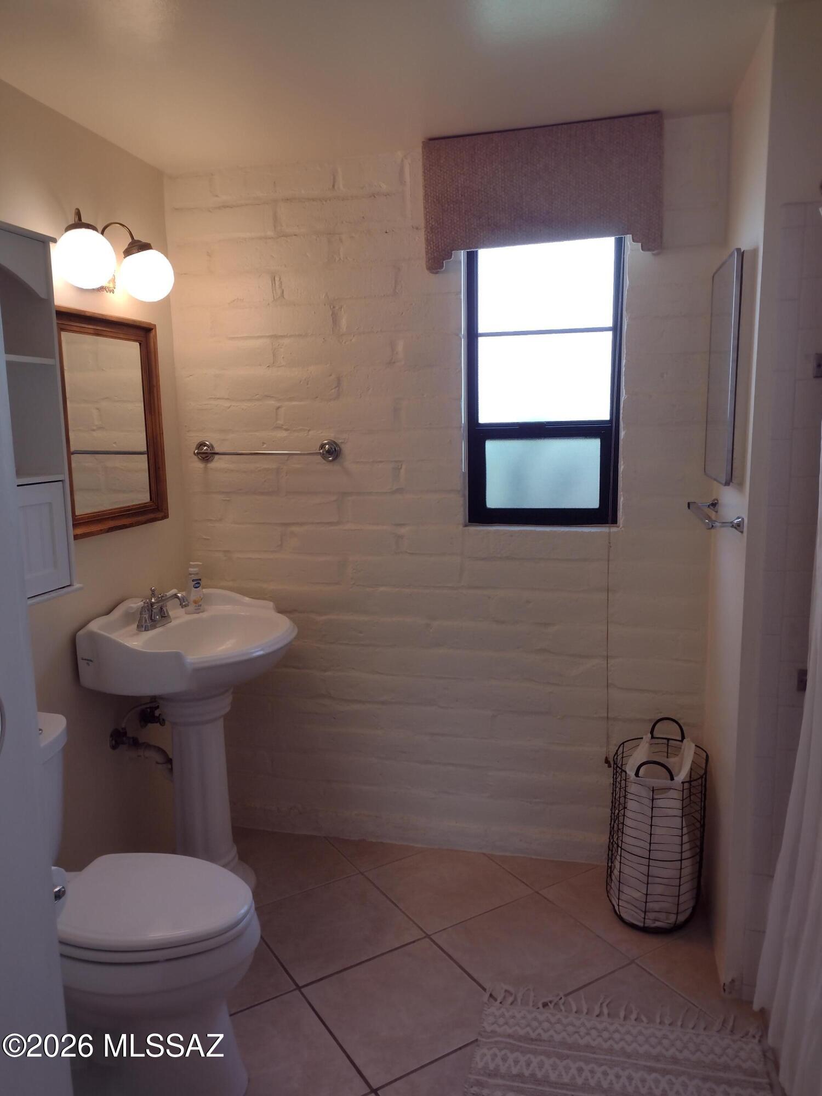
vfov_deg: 65.3
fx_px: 855
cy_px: 548
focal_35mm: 27
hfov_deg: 51.4
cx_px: 411
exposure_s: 1/152
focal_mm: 4.71
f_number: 1.7
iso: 100
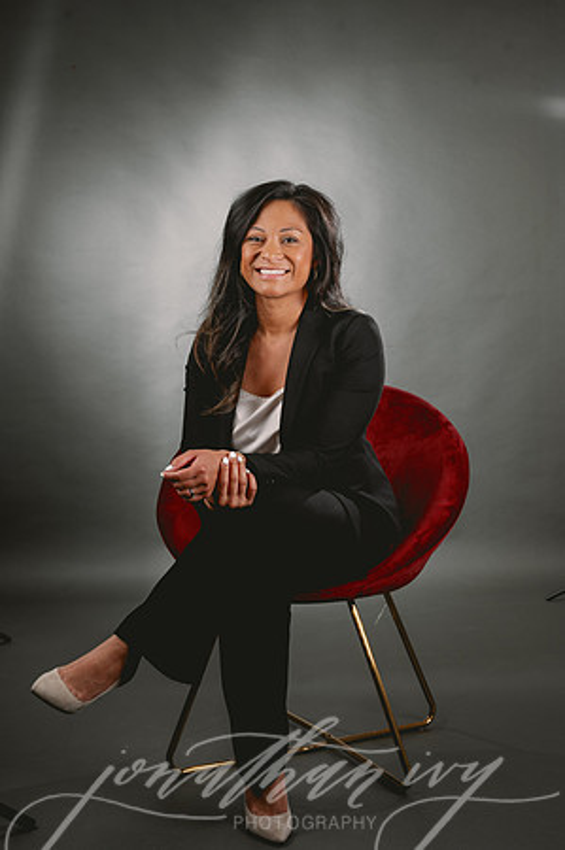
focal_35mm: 50
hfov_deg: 26.9
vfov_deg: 39.6
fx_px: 1180
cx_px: 282
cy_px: 425
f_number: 7.1
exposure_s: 1/200
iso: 100
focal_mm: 50
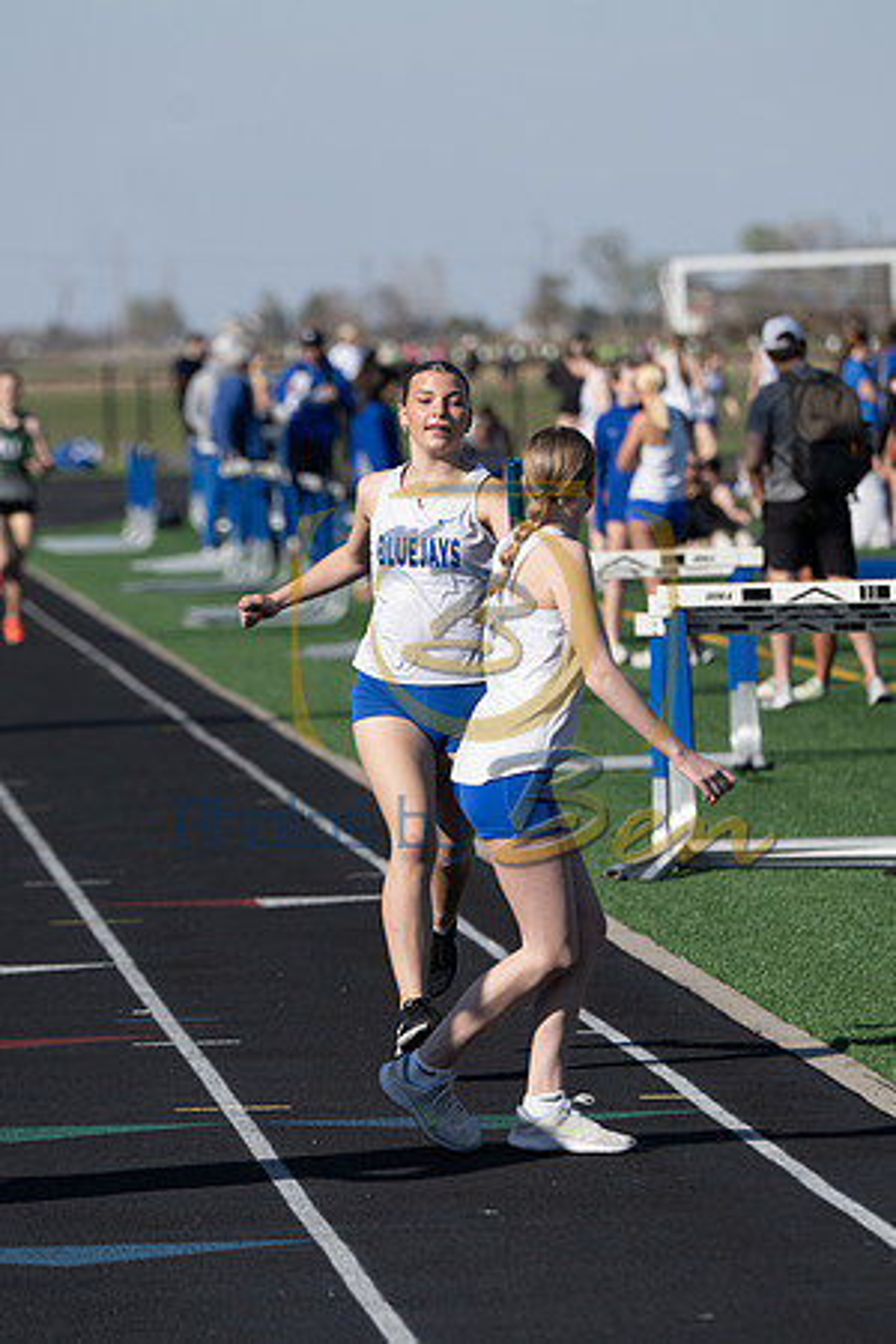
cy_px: 672
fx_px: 11199
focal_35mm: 300
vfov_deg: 6.9
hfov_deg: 4.6
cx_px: 448
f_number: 4.5
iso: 100
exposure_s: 1/1000
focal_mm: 200
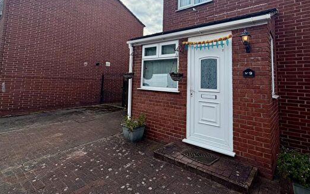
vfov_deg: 58.4
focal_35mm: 20
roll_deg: -1.8
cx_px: 160
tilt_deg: +5.9
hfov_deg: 85.0
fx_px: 169
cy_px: 65
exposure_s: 1/1033
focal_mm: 2.22
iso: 20
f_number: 2.2
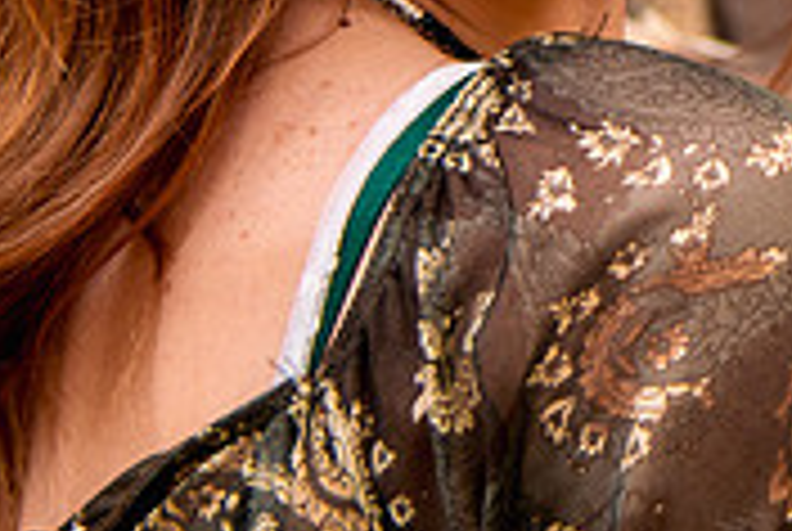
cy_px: -256
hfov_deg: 10.7
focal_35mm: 186
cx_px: 1118
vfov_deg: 7.3
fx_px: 4099
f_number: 4
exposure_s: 1/80
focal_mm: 52
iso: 400
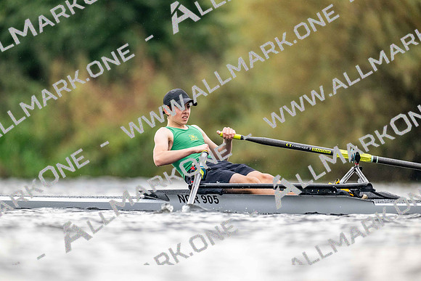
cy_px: 140
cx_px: 210
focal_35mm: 600
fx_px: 7018
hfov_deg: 3.4
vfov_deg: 2.3
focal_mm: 600
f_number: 4
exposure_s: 1/2500
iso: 3200
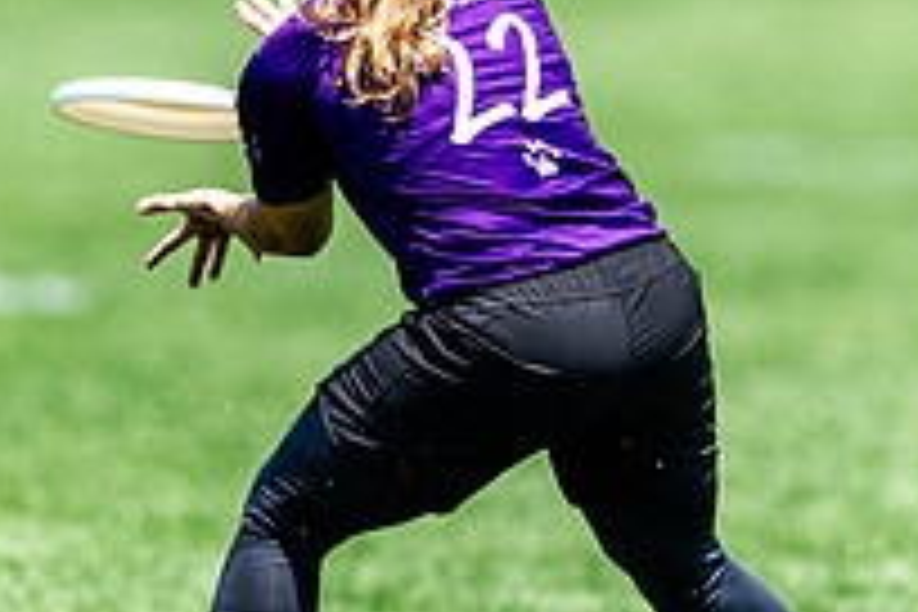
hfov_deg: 1.8
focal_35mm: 1137
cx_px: 342
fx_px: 28991
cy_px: 115
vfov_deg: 1.2
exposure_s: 1/2500
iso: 200
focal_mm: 400
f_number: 2.8
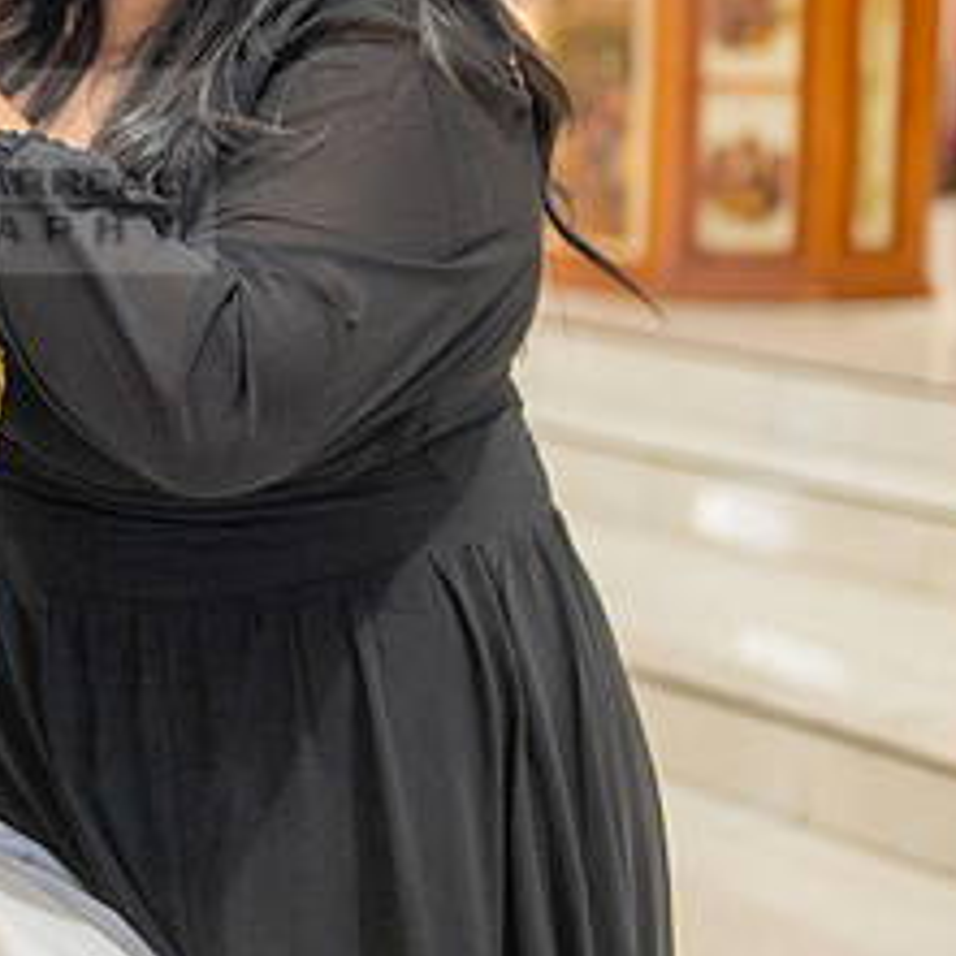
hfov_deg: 14.6
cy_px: 171
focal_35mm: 116
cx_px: -151
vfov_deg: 14.9
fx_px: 3624
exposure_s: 1/125
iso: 1600
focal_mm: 52
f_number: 2.8
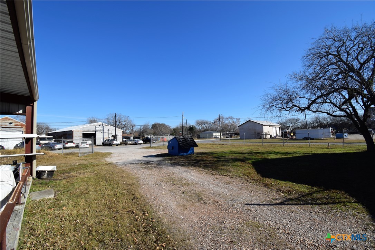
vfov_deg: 77.3
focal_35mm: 15
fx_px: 156
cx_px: 188
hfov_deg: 100.4
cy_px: 125
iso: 200
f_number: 9
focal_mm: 10
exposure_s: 1/320
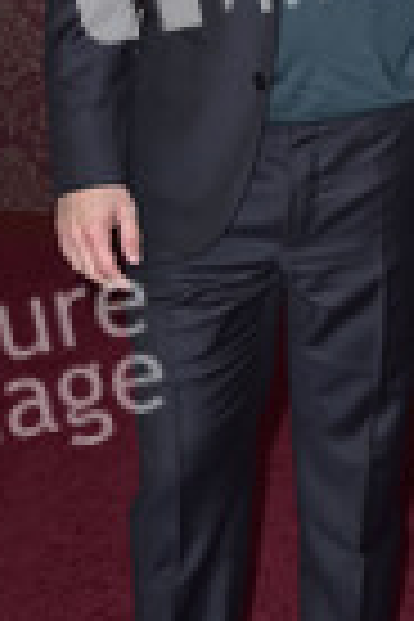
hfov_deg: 9.8
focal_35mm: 139
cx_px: 425
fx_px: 2398
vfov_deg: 14.7
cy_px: 162
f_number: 6.3
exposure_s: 1/250
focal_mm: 48
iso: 400
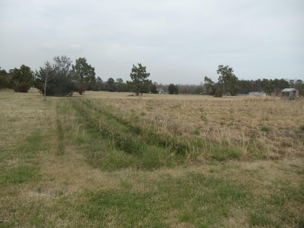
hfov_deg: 42.9
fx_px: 386
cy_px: 114
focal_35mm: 44
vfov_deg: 32.9
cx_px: 152
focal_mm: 6
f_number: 7.1
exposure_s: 1/200
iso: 80
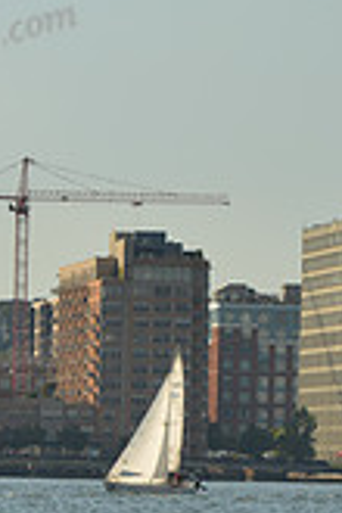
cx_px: 239
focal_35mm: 359
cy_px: 179
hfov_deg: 3.8
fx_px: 5115
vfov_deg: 5.7
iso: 320
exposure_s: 1/1250
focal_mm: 102
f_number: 5
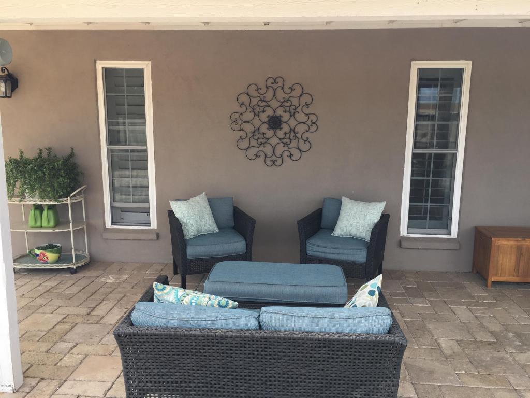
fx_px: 444
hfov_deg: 61.7
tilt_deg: -9.1
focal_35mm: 29
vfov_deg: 48.2
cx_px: 265
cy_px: 199
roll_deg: +0.2
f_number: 2.2
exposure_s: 1/279
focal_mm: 4.15
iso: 25
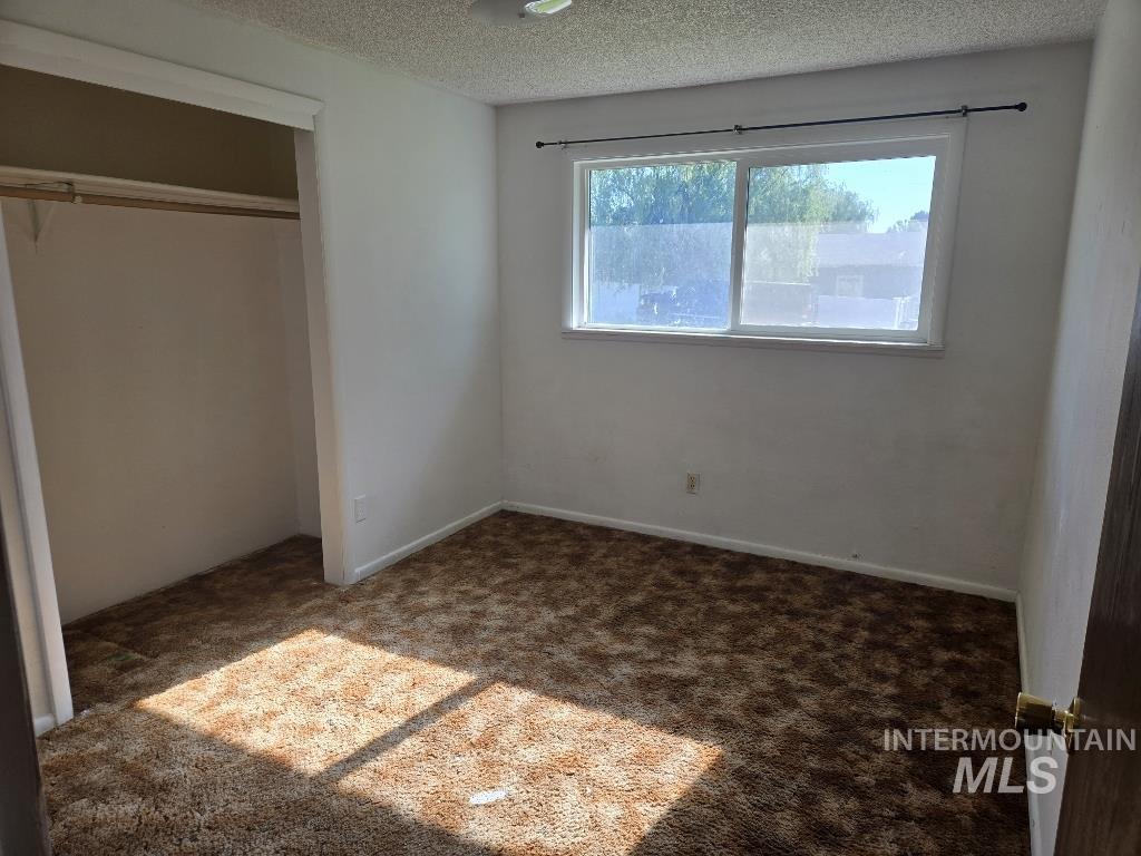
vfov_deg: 58.9
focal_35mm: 23
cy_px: 428
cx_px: 570
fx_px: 758
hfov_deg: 73.9
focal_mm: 5.4
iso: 25
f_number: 1.8
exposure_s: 1/247
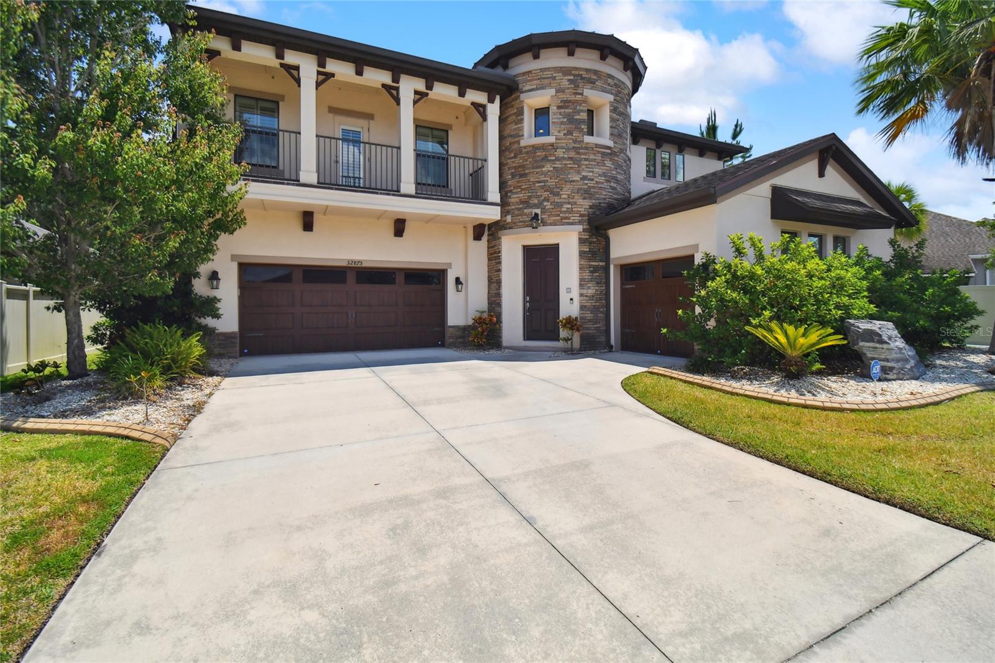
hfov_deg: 100.4
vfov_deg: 77.3
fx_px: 414
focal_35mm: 15
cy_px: 332
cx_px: 498
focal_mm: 10
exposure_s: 1/1600
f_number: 7.1
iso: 100
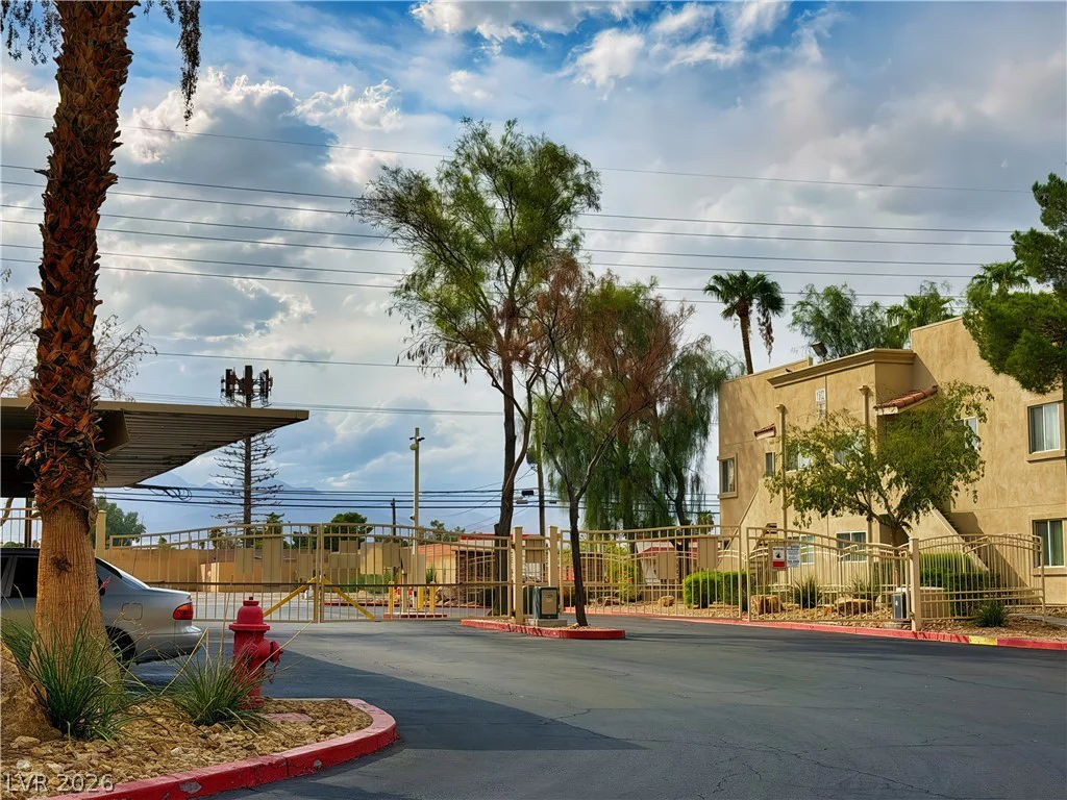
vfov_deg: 27.0
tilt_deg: +6.6
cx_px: 534
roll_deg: +0.8
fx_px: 1664
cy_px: 400
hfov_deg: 35.5
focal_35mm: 54
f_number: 1.78
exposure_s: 1/11364
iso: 64
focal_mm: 6.76
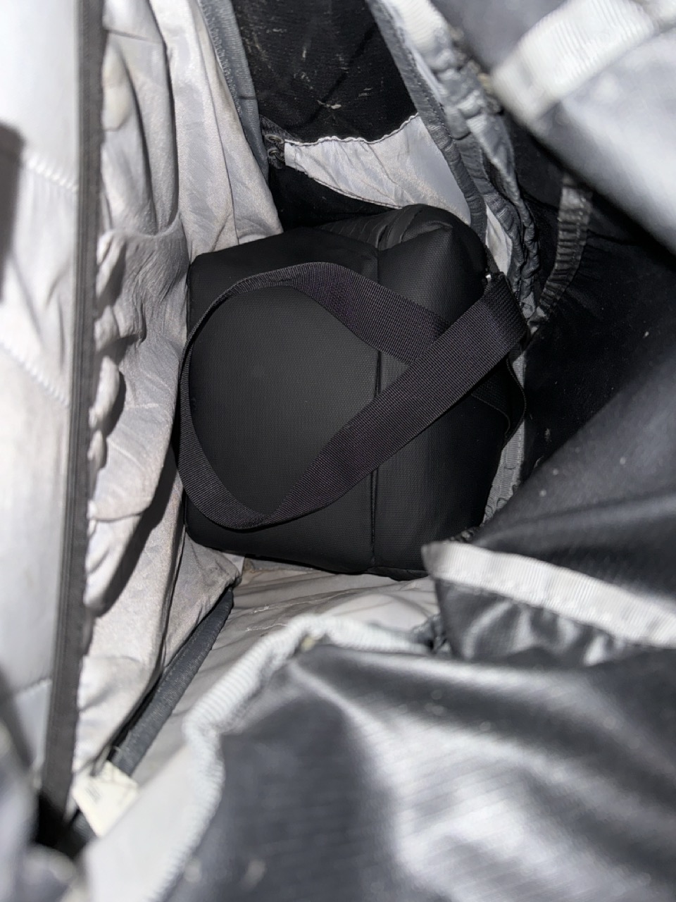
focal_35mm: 24
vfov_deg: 71.6
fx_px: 625
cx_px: 338
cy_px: 451
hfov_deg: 56.8
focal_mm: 6.86
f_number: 1.78
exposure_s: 1/4
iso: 50
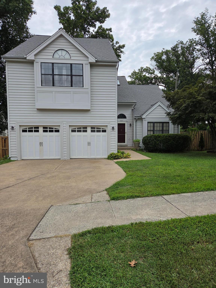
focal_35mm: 23
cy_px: 144
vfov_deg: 73.9
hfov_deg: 58.9
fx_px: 191
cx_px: 108
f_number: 1.8
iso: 80
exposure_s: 1/5261
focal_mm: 5.4
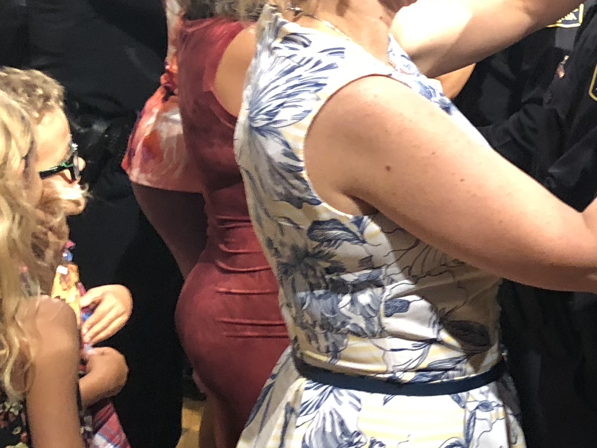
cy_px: 236
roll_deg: -3.6
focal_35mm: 96
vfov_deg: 15.4
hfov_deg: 18.1
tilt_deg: -9.0
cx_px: 911
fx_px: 1656
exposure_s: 1/15
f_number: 1.8
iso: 64
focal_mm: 4
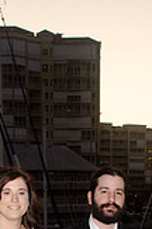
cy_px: 312
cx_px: 55
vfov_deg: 15.2
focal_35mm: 128
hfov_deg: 10.7
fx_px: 814
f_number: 5.6
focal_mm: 31
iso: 400
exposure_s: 1/125
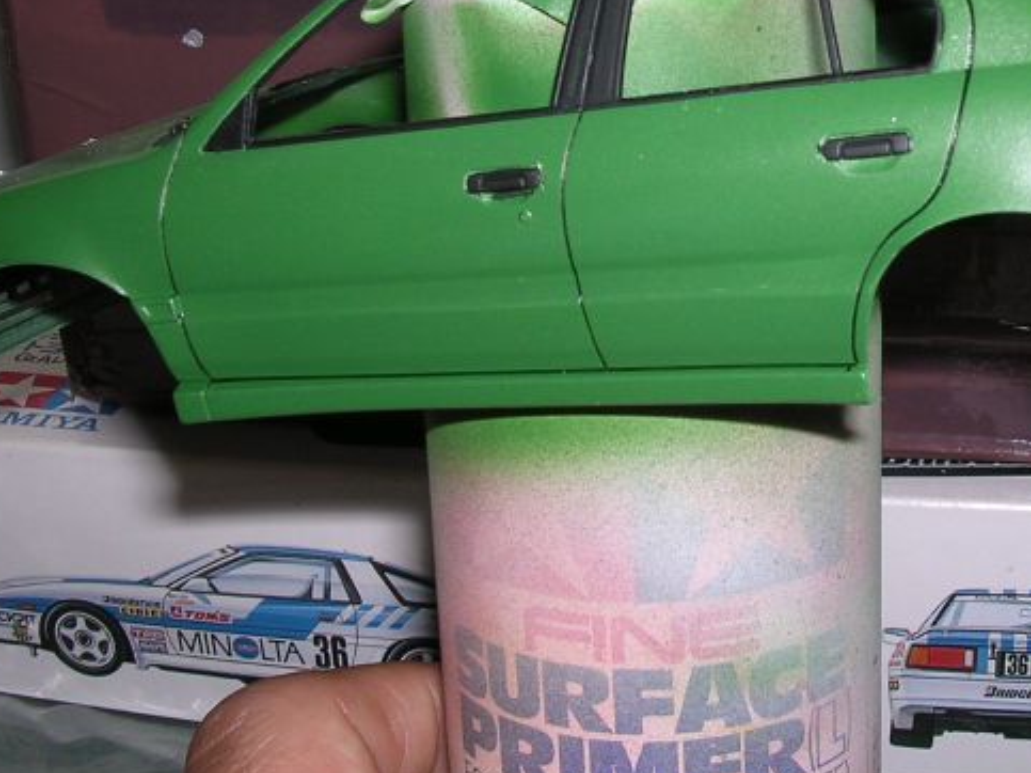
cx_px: 685
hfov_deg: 30.5
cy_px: 177
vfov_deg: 23.0
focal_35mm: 63
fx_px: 1876
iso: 100
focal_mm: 5.8
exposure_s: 1/60.1
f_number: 5.6
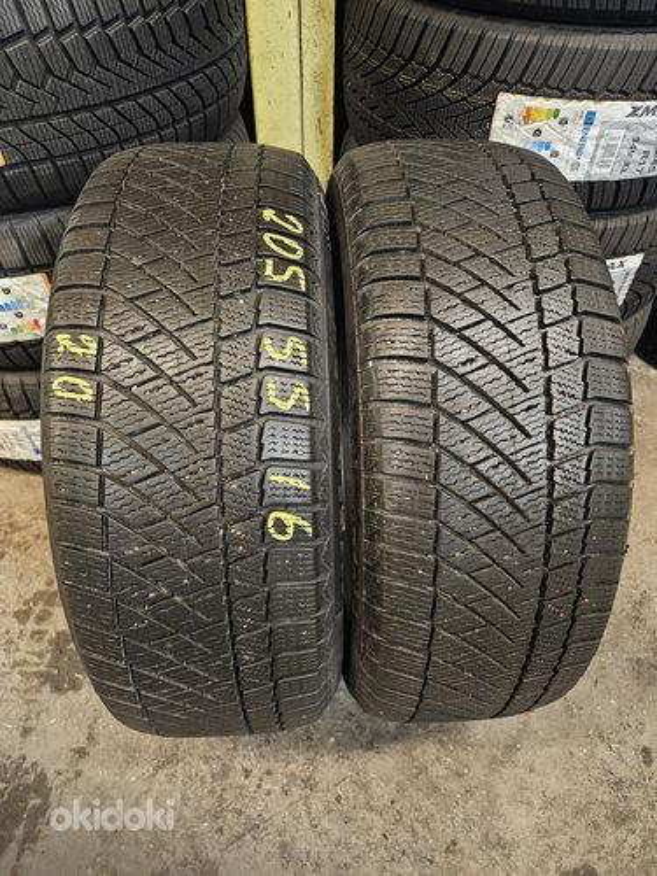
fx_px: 582
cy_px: 438
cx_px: 328
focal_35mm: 23
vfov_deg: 73.9
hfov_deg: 58.9
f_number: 1.8
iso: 640
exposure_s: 1/25
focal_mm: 5.4
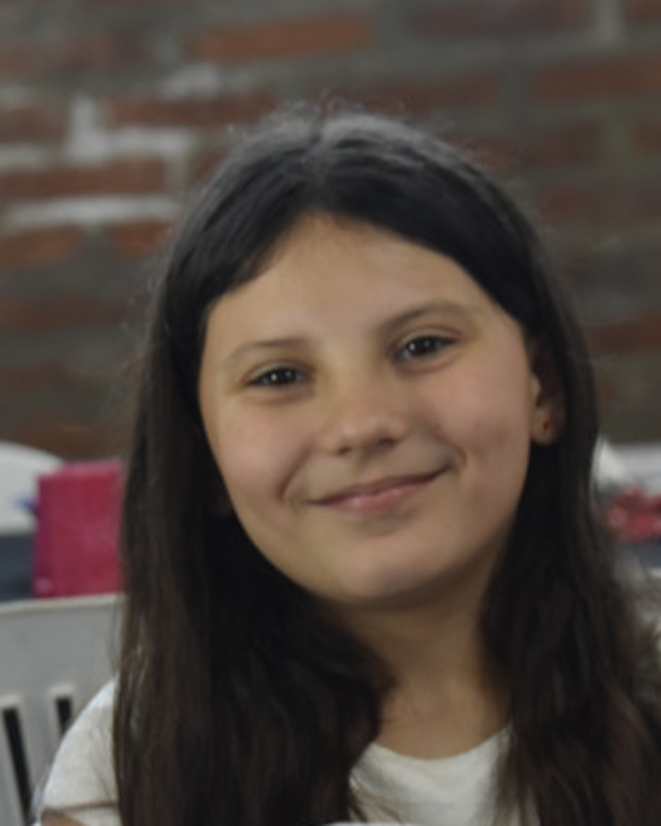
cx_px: 365
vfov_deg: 9.0
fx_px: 5229
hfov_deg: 7.2
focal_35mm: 214
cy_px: 432
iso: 1000
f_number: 5.6
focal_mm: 92
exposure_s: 1/60
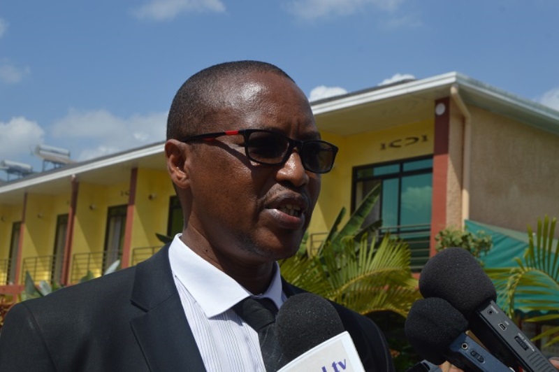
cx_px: 280
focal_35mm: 52
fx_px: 815
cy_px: 186
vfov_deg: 25.7
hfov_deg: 37.9
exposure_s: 1/250
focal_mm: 35
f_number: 8
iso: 100
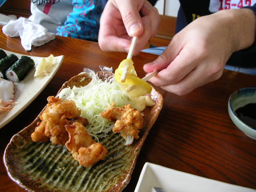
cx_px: 128
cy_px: 96
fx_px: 259
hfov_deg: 52.6
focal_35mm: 35
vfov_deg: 40.7
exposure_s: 1/21
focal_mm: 5.8
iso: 50
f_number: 2.8
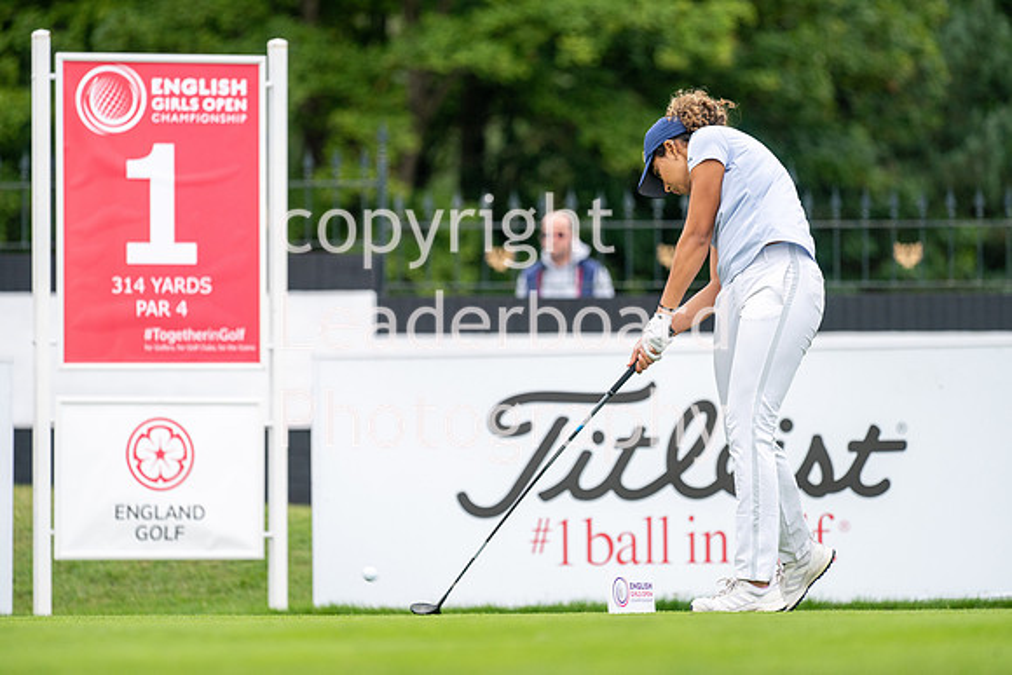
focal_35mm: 300
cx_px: 506
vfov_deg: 4.6
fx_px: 8435
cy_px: 338
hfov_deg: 6.9
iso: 400
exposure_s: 1/1600
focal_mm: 300
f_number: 5
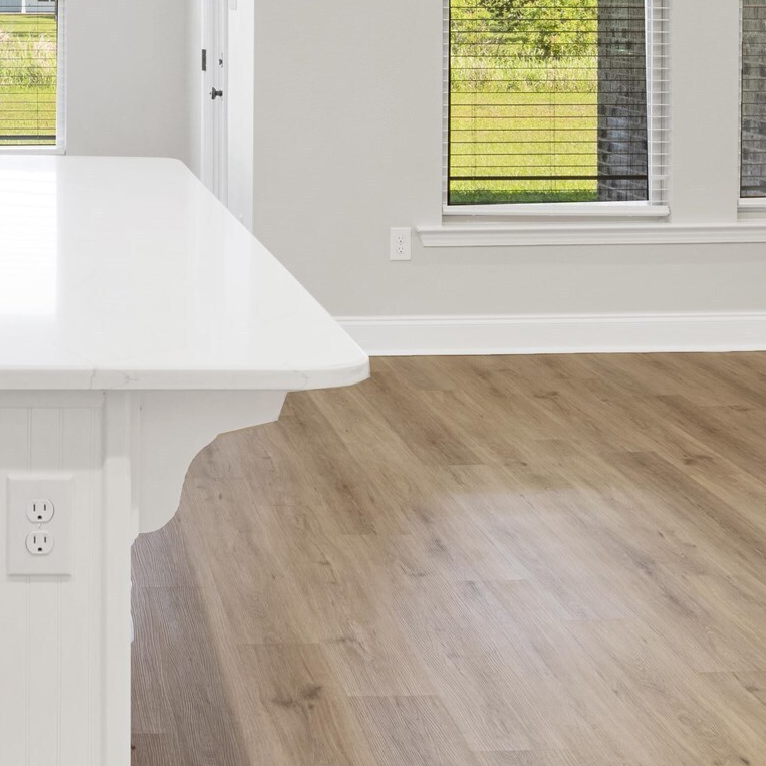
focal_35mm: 65
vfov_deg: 25.2
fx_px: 1627
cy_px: -8
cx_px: 54
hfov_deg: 25.5
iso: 200
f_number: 11
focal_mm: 19
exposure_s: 1/100
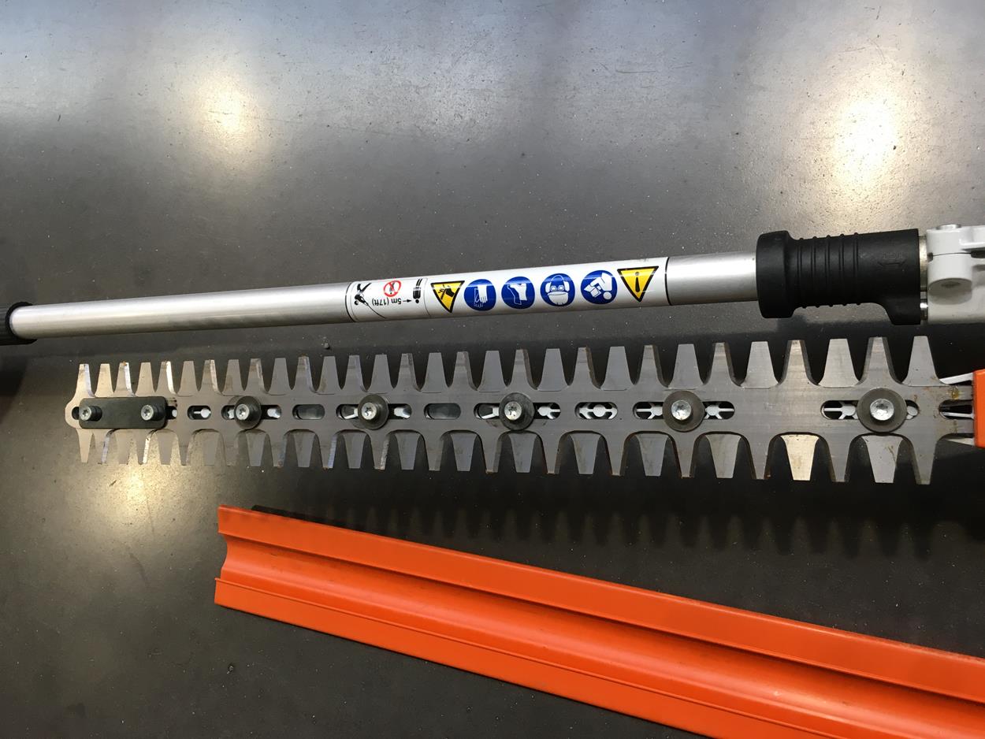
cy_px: 370
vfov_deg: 48.2
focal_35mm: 29
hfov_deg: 61.7
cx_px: 492
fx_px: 825
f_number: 2.2
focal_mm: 4.15
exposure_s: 1/33
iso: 50
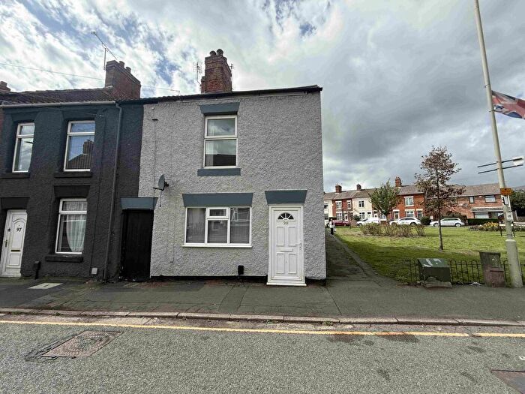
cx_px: 262
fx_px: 212
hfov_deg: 102.1
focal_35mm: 14
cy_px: 197
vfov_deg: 85.7
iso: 50
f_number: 2.2
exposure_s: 1/1259
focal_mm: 2.22
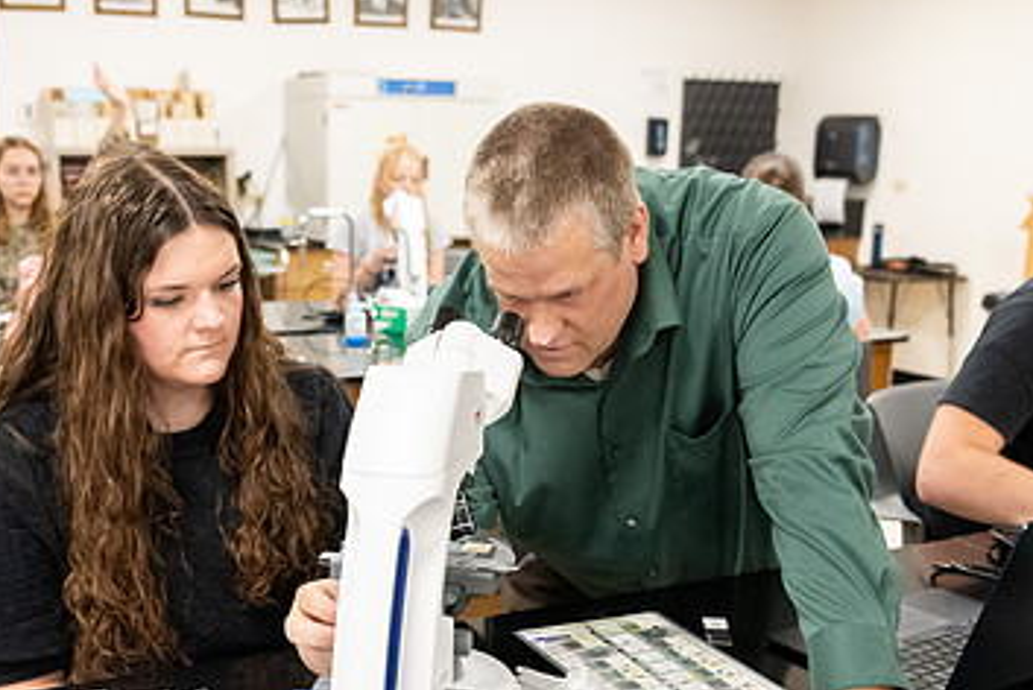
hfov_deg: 43.4
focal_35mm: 45
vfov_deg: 29.5
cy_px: 500
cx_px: 417
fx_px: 1292
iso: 2000
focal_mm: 24
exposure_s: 1/200
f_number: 4
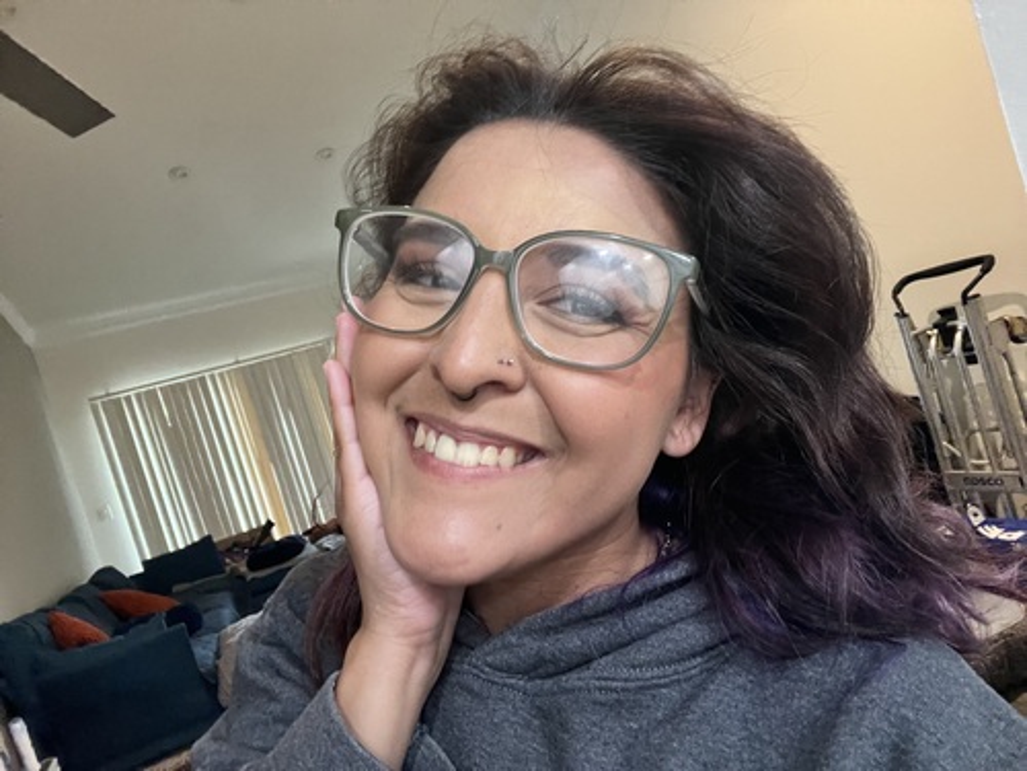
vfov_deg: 58.9
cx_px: 514
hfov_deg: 73.9
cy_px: 386
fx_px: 682
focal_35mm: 23
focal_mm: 2.71
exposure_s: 1/30
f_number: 2.2
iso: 320
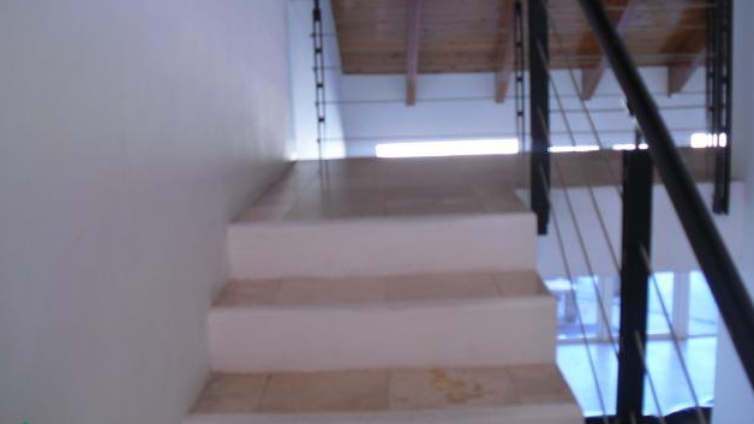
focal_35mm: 40
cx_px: 378
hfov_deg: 50.5
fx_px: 800
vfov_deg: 29.7
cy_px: 185
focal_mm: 6.3
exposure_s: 1/80
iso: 200
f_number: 3.1
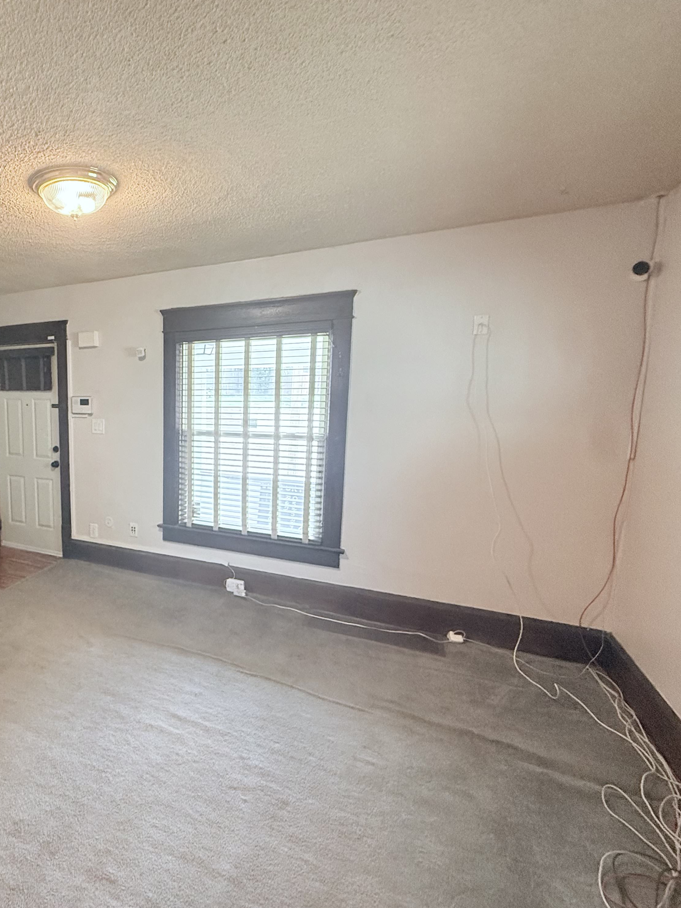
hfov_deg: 62.6
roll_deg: +0.7
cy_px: 455
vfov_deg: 84.7
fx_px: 498
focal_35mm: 19
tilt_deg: -6.7
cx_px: 133
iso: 500
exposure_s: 1/120
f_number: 2.2
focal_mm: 2.22
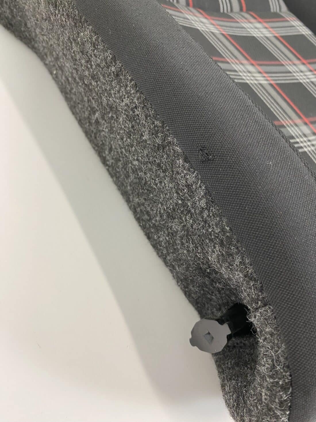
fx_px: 317
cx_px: 158
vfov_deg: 67.3
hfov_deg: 53.1
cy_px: 211
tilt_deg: -46.7
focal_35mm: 26
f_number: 1.8
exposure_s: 1/50
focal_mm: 4.25
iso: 125
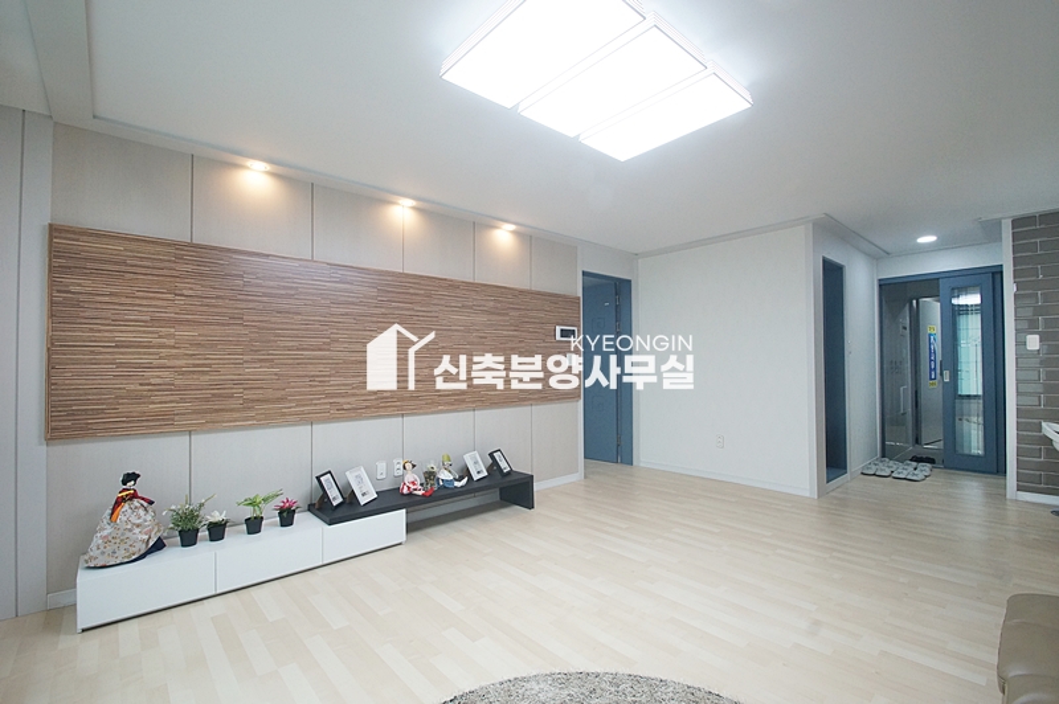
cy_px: 352
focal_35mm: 15
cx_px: 530
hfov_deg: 100.4
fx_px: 441
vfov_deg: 77.2
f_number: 9
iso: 800
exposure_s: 1/30
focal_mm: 10
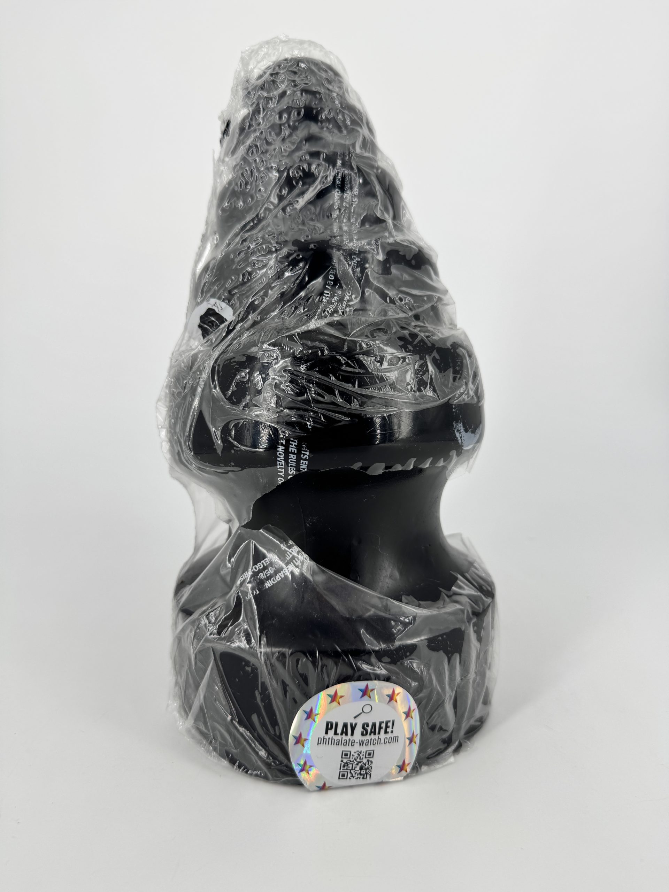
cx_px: 334
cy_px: 446
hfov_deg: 56.8
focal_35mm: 24
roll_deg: -0.1
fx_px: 618
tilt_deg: -12.3
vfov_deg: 71.6
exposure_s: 1/1042
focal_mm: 6.76
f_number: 1.78
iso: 80
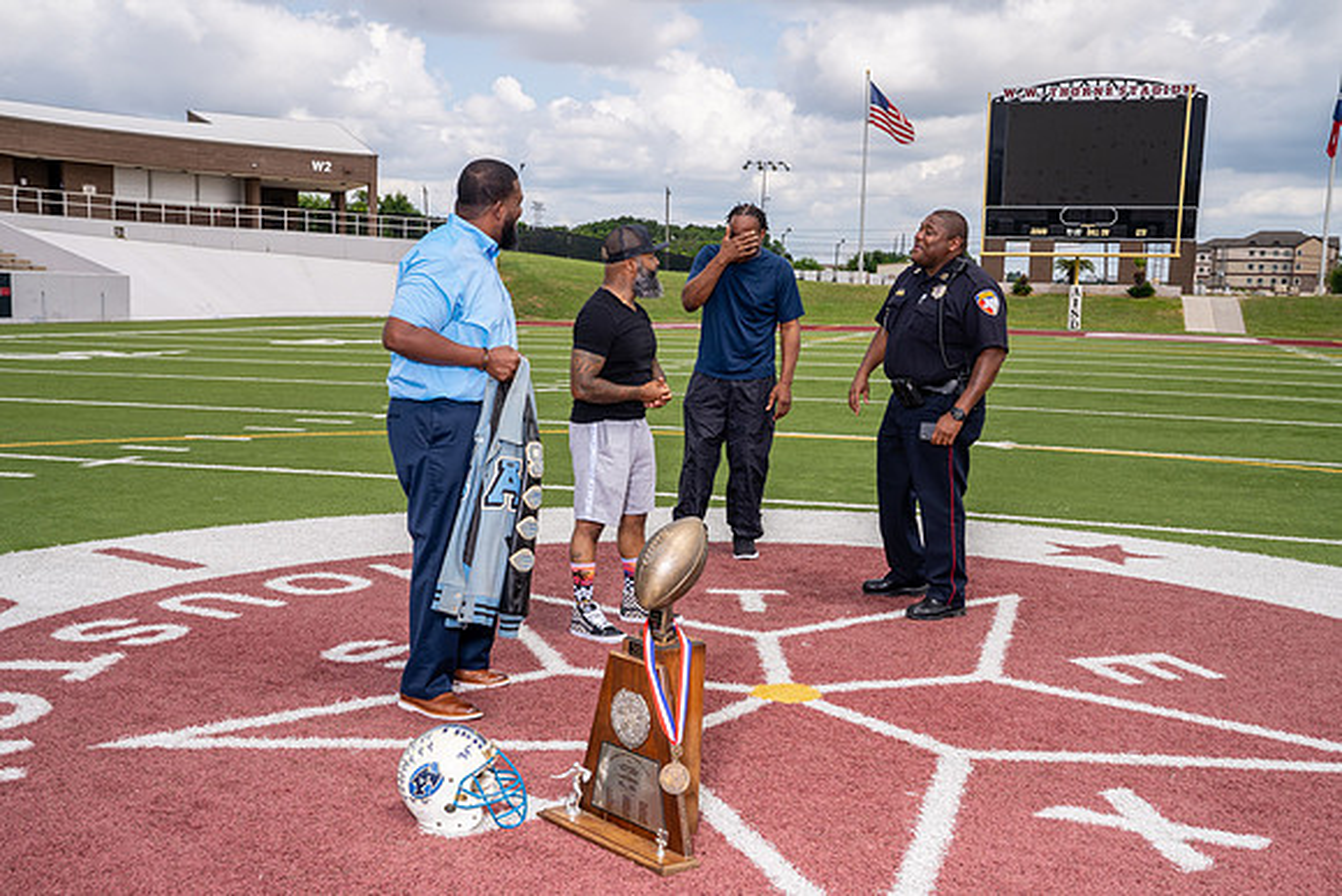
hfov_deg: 49.5
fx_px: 1454
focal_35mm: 39
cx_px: 671
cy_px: 448
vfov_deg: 34.2
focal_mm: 39
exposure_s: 1/200
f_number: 11
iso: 100
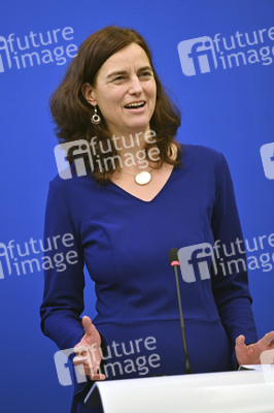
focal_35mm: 175
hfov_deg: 7.8
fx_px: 2001
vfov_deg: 11.8
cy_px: 206
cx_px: 137
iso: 400
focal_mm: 175
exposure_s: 1/100
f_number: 2.8
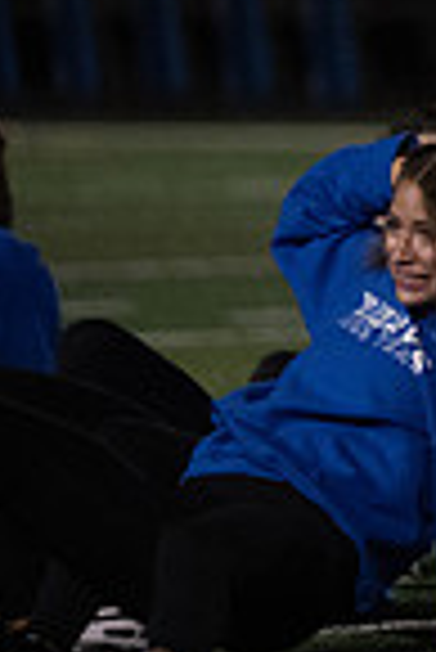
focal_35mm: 640
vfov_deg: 3.2
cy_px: 295
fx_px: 11598
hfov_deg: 2.1
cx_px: 1191
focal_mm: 160
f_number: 2.8
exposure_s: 1/1600
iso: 5000
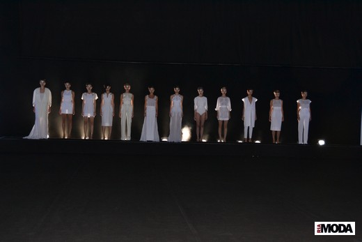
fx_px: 528
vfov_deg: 25.8
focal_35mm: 52
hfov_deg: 37.8
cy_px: 121
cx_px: 181
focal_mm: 35
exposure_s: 1/200
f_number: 5.6
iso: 1000
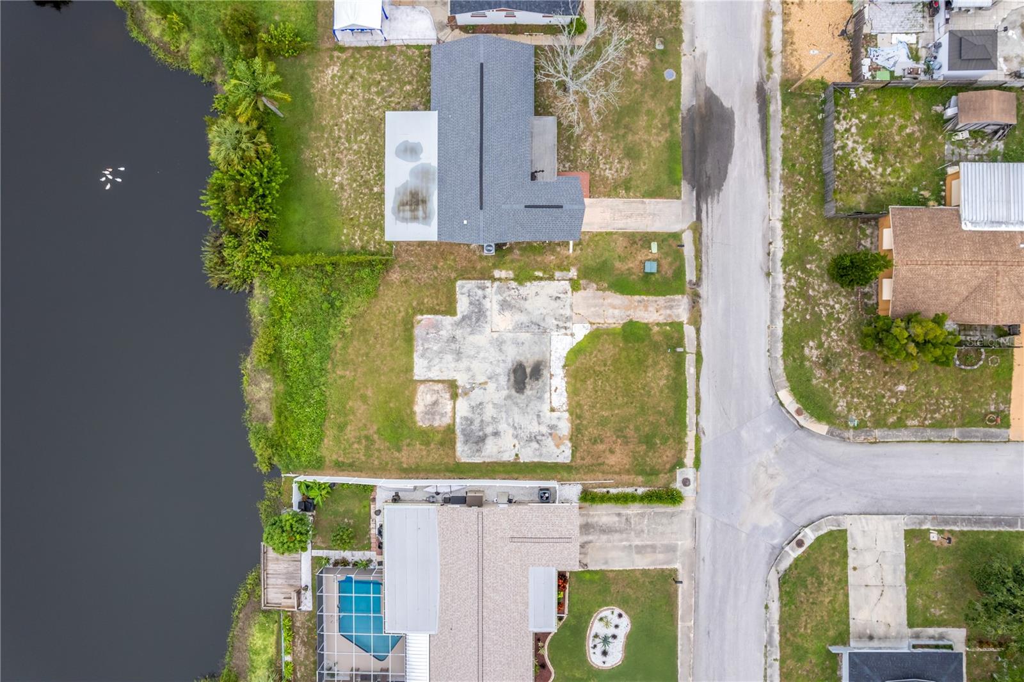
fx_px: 625
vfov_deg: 57.2
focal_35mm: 22
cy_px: 341
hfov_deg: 78.6
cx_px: 512
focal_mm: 8.38
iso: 100
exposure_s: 1/800
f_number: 2.8
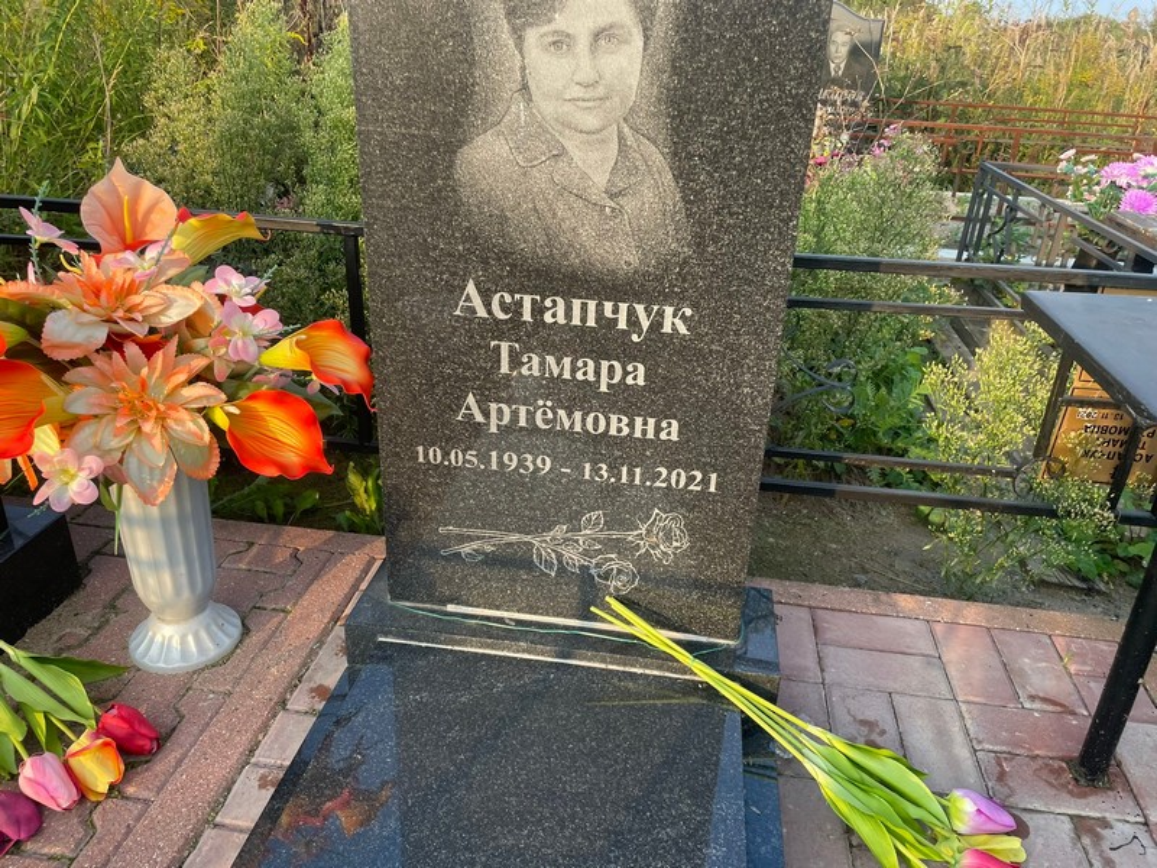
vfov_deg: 53.1
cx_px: 578
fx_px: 869
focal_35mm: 26
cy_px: 434
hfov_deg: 67.3
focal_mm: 4.2
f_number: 1.6
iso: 32
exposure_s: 1/365
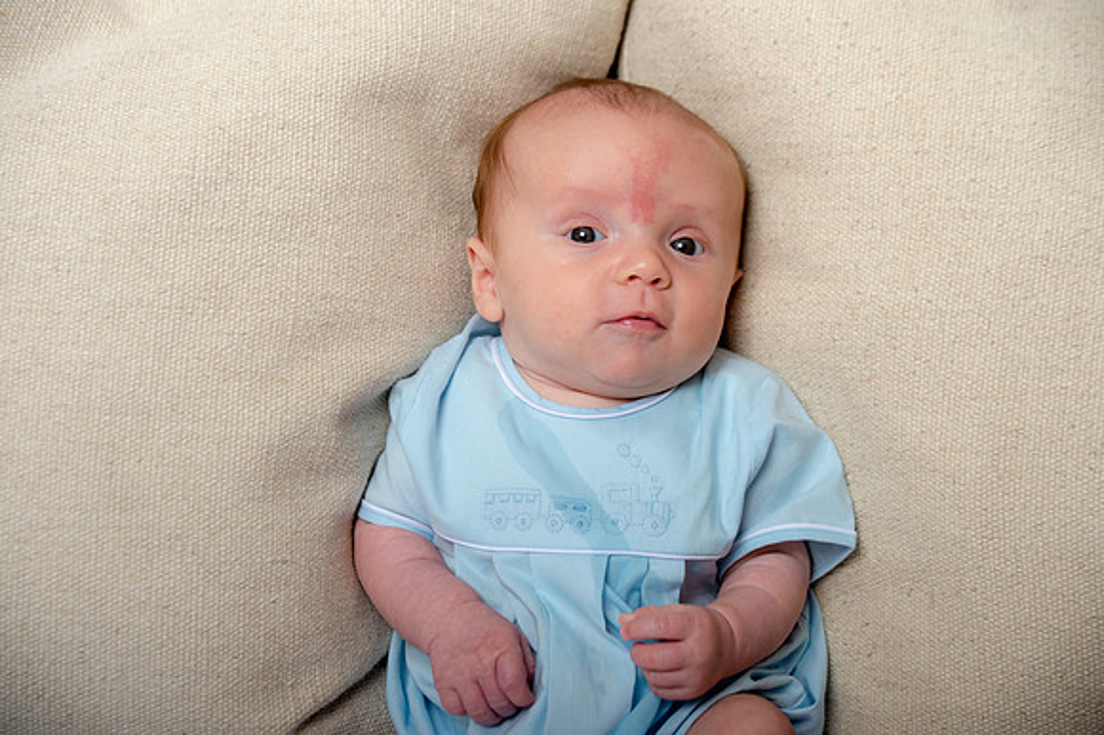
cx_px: 552
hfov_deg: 19.5
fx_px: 3218
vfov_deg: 13.0
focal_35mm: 105
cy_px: 368
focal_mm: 105
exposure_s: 1/200
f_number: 5.6
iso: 250
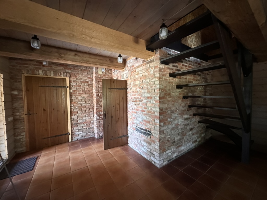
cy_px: 100
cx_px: 134
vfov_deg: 85.7
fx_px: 108
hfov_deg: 102.1
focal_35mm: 14
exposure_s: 1/60
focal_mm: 2.22
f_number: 2.2
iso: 800
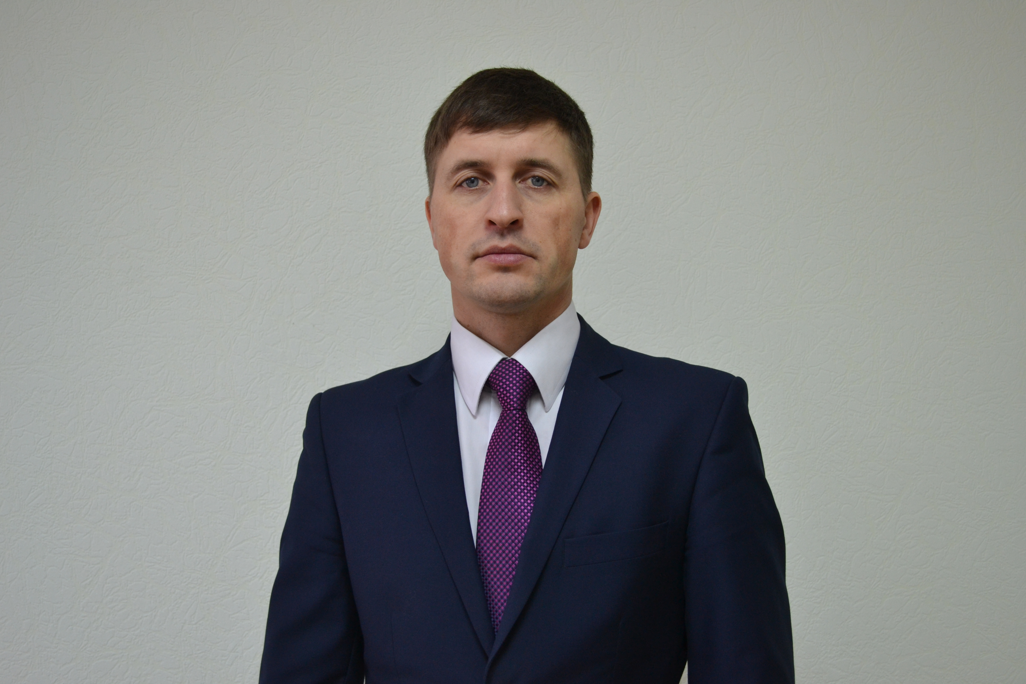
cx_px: 513
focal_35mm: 48
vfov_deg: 28.1
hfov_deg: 41.1
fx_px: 1368
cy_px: 342
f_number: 4.8
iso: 640
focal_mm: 32
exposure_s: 1/60
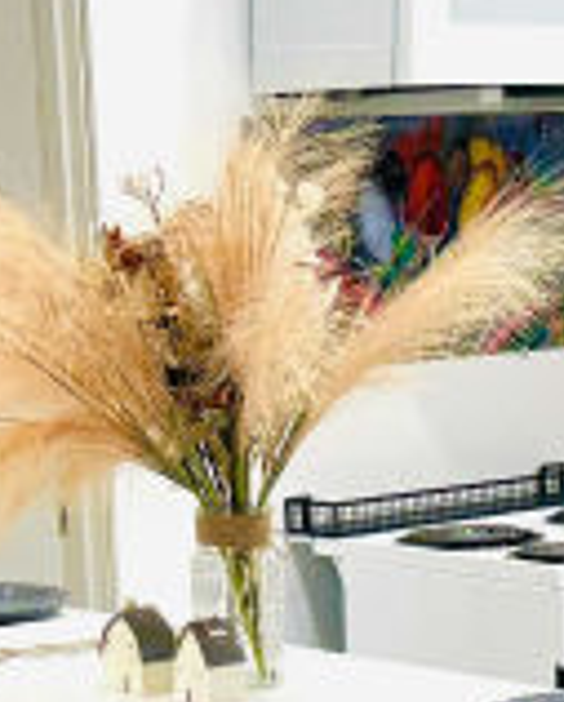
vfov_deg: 14.4
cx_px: 326
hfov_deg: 11.6
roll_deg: +2.2
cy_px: 546
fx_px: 2767
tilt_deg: -8.6
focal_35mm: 133
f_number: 1.78
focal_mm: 6.76
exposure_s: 1/120
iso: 160
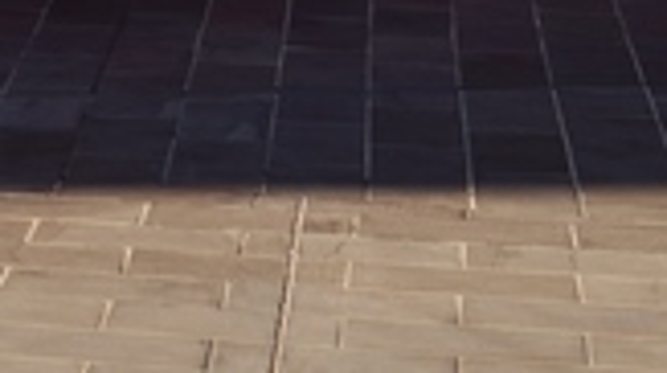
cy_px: -564
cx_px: -663
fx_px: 3425
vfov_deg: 5.9
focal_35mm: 194
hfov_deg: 10.3
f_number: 5
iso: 100
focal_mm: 43
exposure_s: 1/125
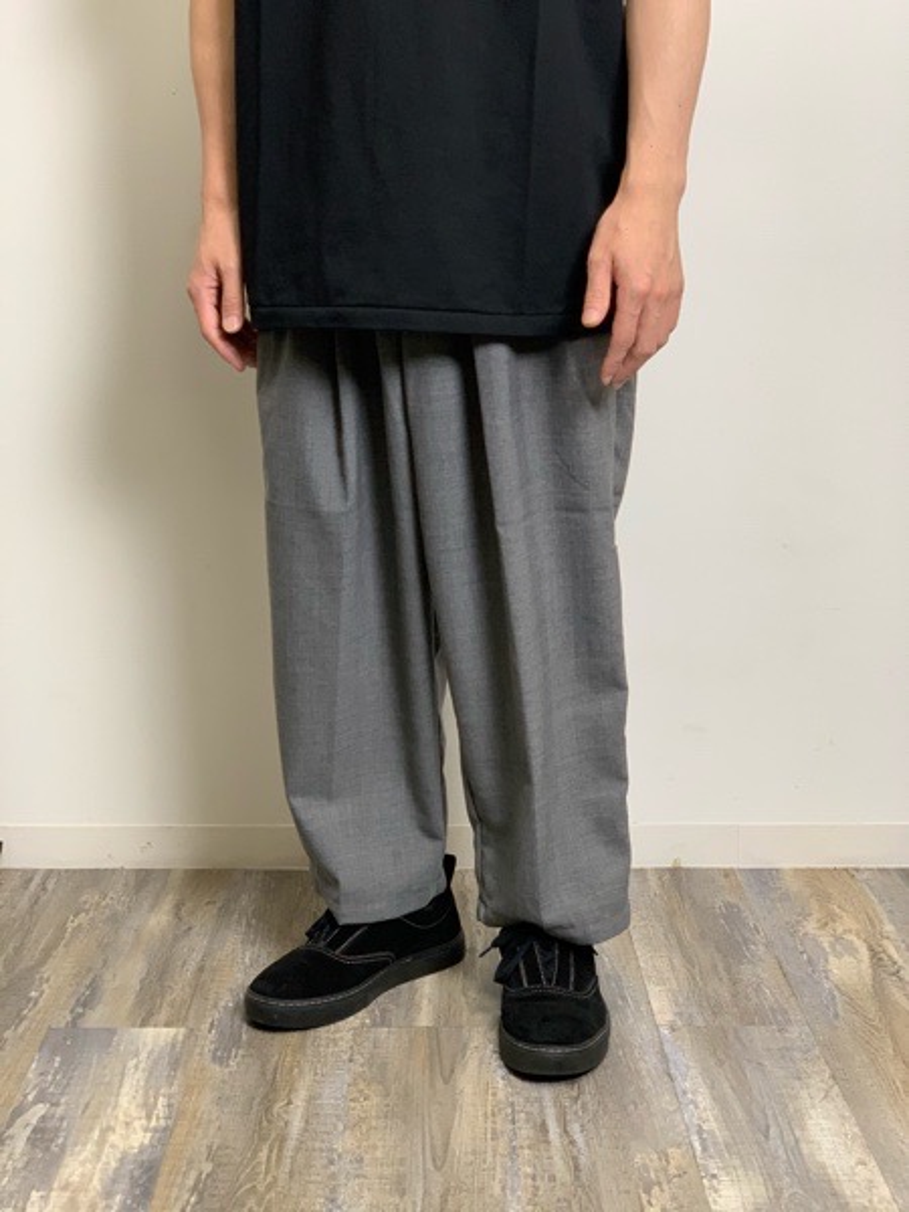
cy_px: 606
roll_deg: -0.7
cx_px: 454
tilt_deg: -10.7
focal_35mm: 52
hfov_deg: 28.0
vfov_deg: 36.8
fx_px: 1821
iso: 100
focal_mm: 6
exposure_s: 1/60
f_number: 2.4
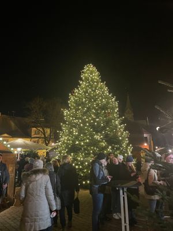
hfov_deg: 53.1
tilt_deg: +11.6
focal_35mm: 26
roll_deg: +0.4
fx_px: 173
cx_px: 86
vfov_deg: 67.3
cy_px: 116
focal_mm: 4.2
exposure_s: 1/25
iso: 800
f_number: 1.6
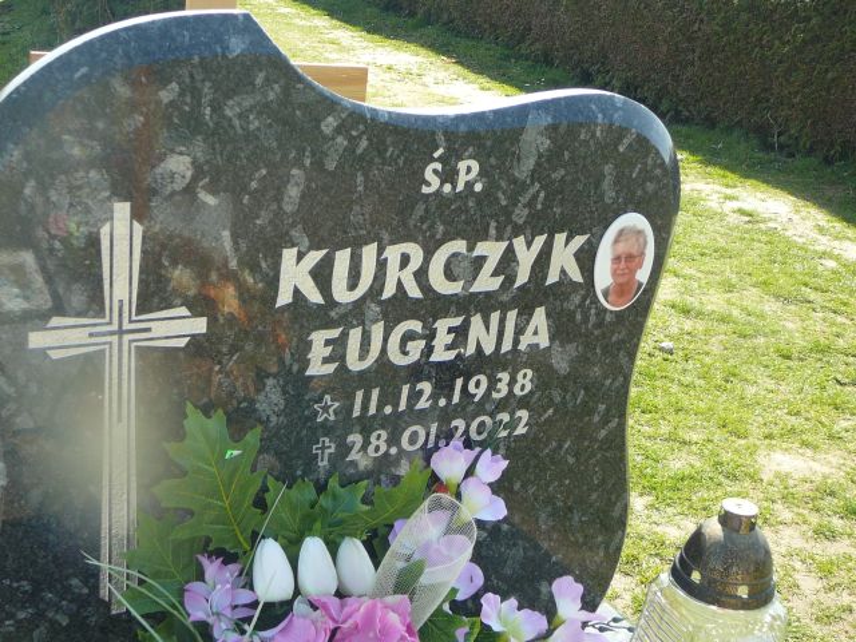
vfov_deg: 30.9
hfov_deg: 40.4
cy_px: 321
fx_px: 1162
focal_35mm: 47
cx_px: 428
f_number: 3.3
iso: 80
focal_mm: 7
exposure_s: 1/250
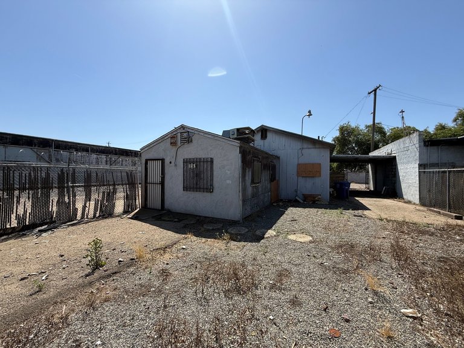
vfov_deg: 85.7
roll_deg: -0.7
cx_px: 232
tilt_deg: -0.5
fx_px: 188
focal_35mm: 14
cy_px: 174
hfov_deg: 102.1
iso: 50
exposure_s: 1/1961
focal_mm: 2.22
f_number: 2.2
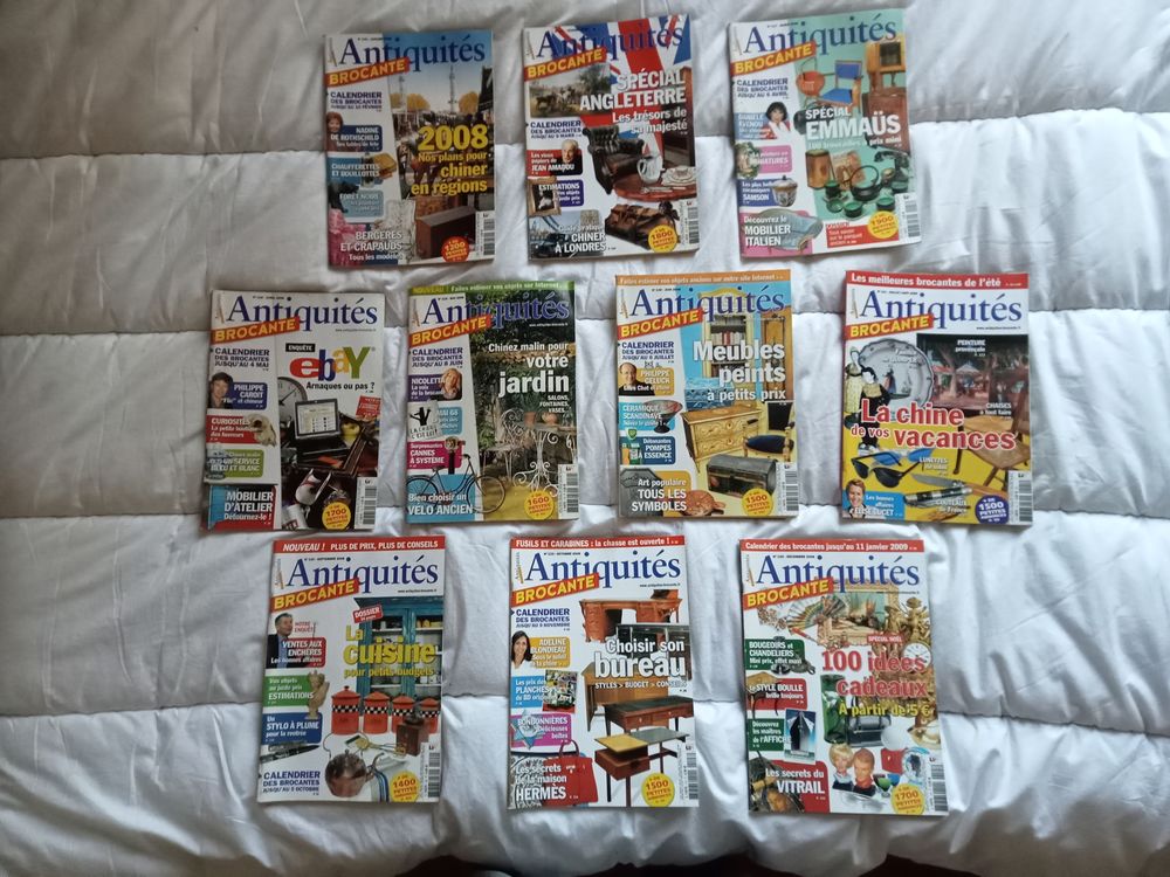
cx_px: 585
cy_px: 438
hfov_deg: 63.4
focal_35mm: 28
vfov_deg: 49.7
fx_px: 946
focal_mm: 3.46
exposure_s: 1/33.3
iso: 1081
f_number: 2.2
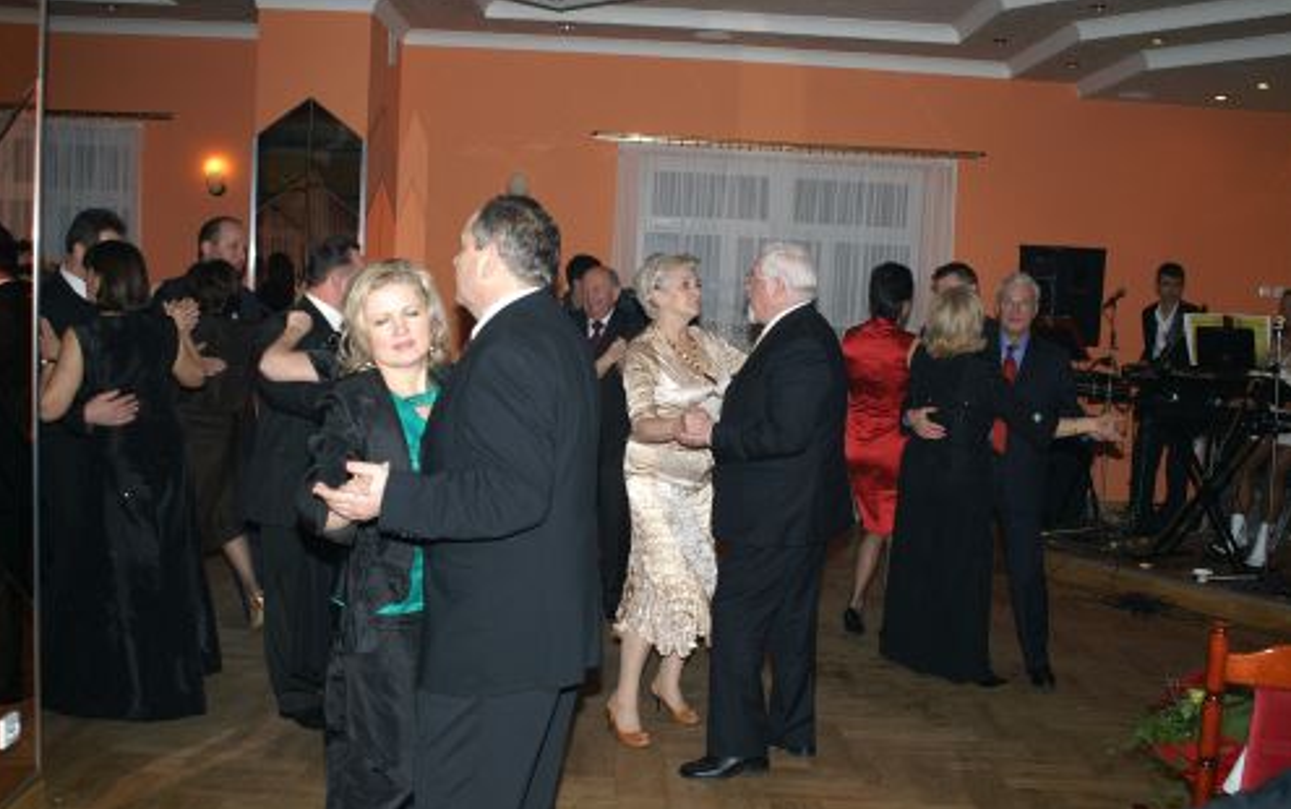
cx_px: 644
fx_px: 1303
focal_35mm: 37
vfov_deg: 34.5
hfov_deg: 52.7
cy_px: 418
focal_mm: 24
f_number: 5.6
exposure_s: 1/60
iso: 200
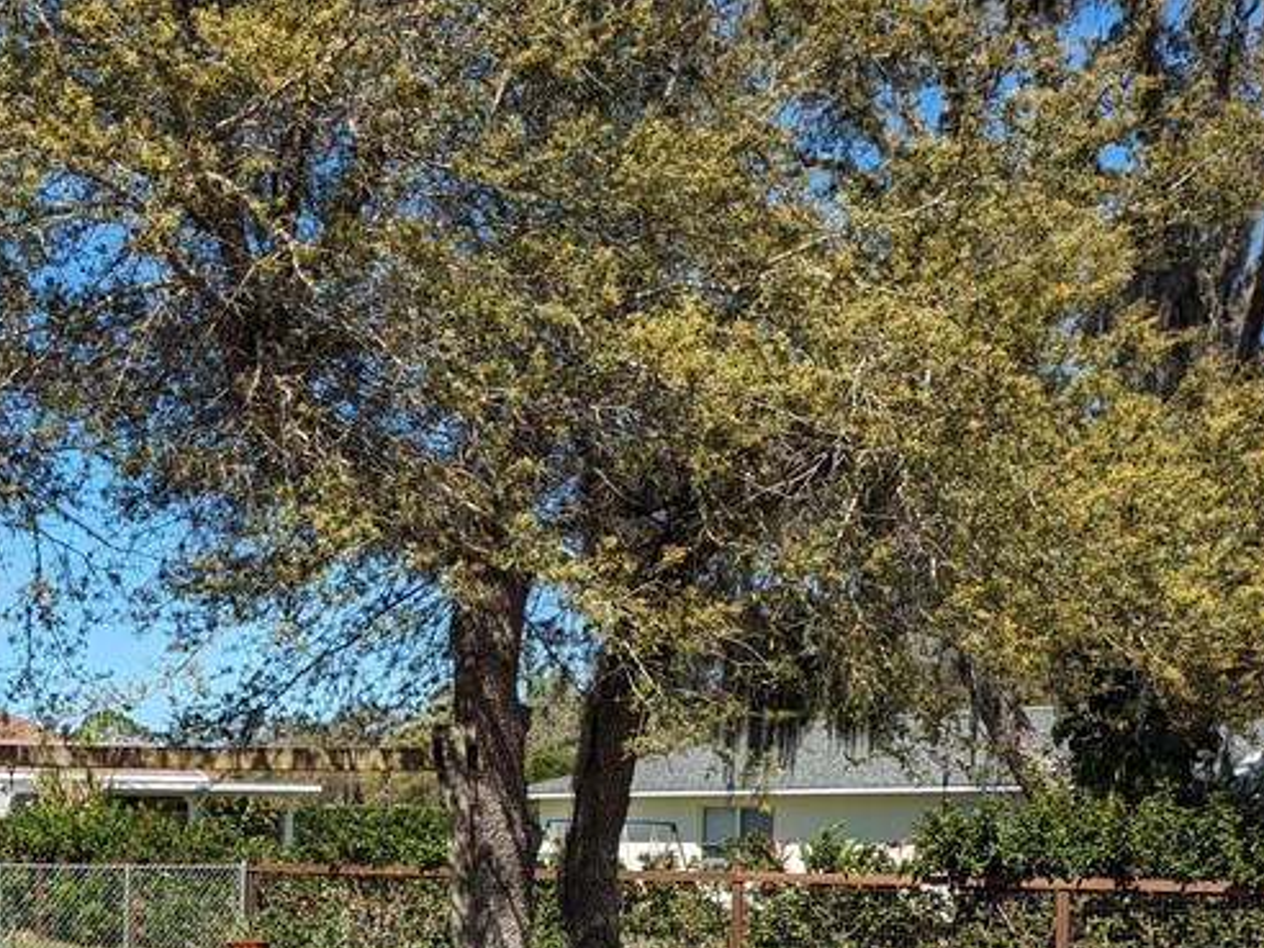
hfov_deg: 34.3
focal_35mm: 52
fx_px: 1899
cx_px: 68
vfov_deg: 26.3
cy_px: 981
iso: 41
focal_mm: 5.43
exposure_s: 1/1776
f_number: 1.89
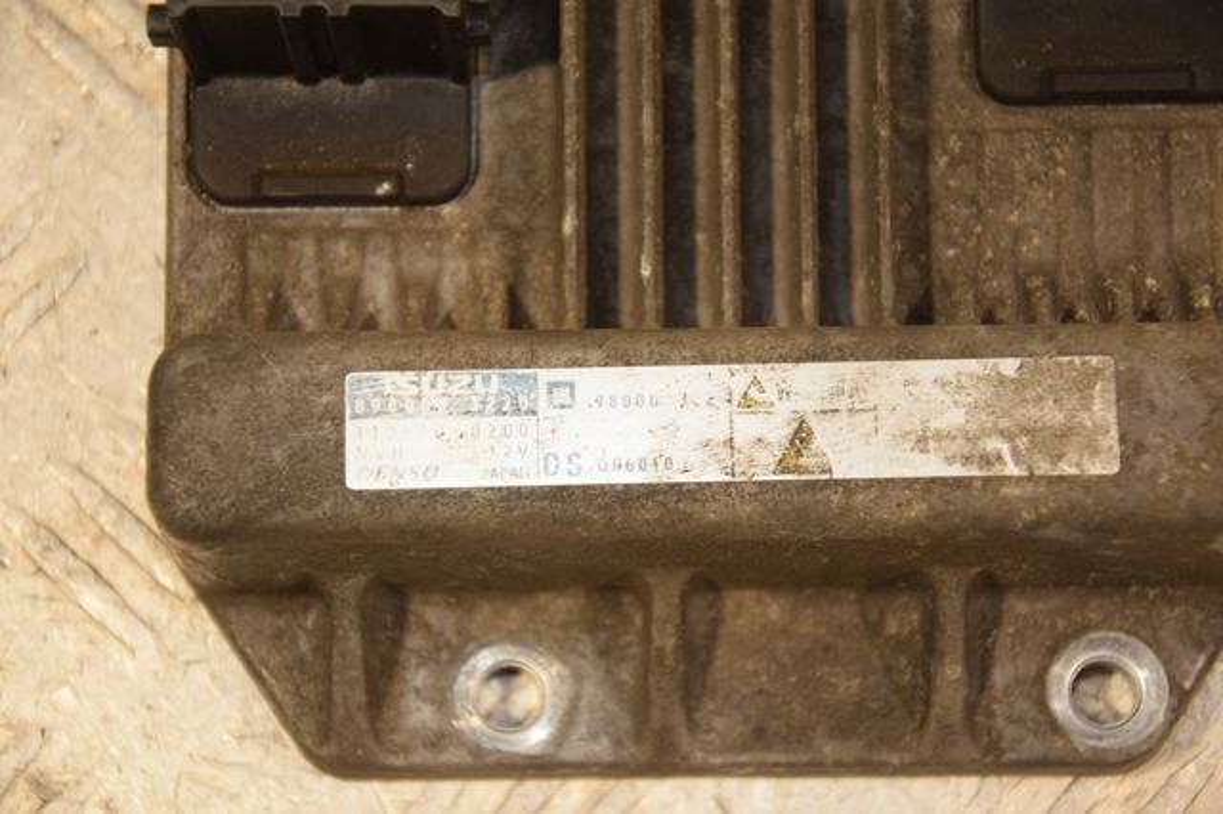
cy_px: 407
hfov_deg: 15.2
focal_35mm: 135
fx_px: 4584
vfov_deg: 10.1
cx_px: 612
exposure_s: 1/125
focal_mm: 90
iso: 800
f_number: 5.6
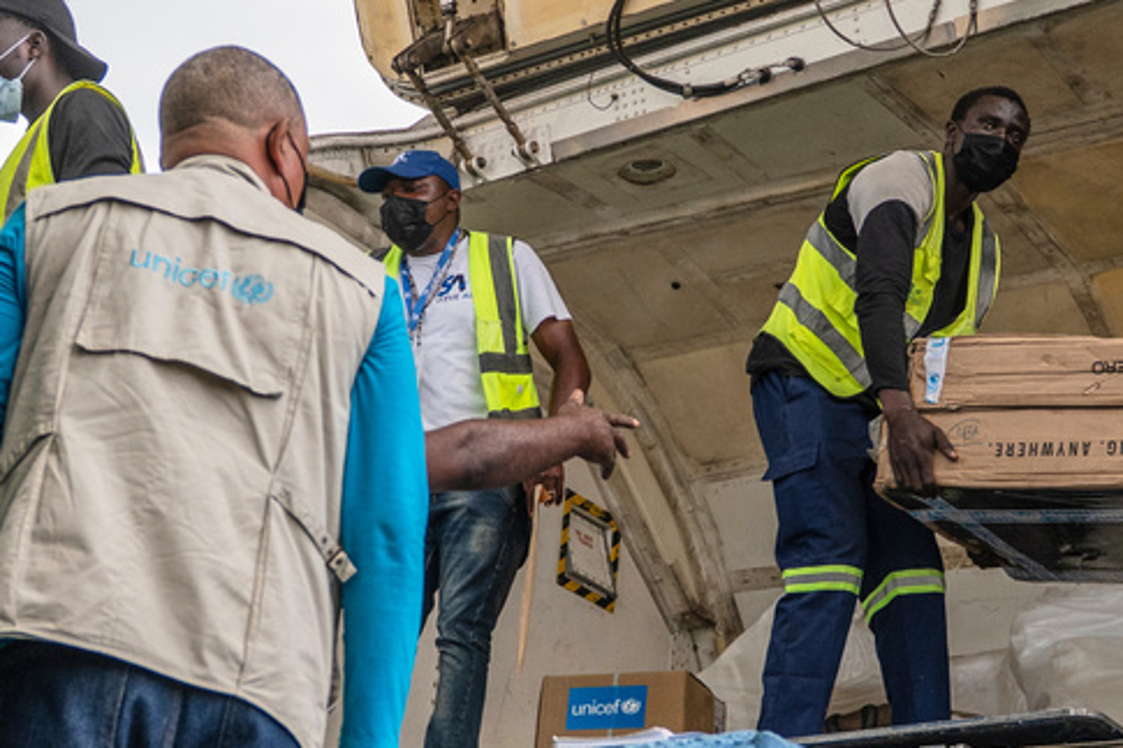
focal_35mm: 76
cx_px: 595
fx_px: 2370
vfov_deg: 17.9
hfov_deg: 26.7
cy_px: 354
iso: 250
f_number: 2.8
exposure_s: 1/1600
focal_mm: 24
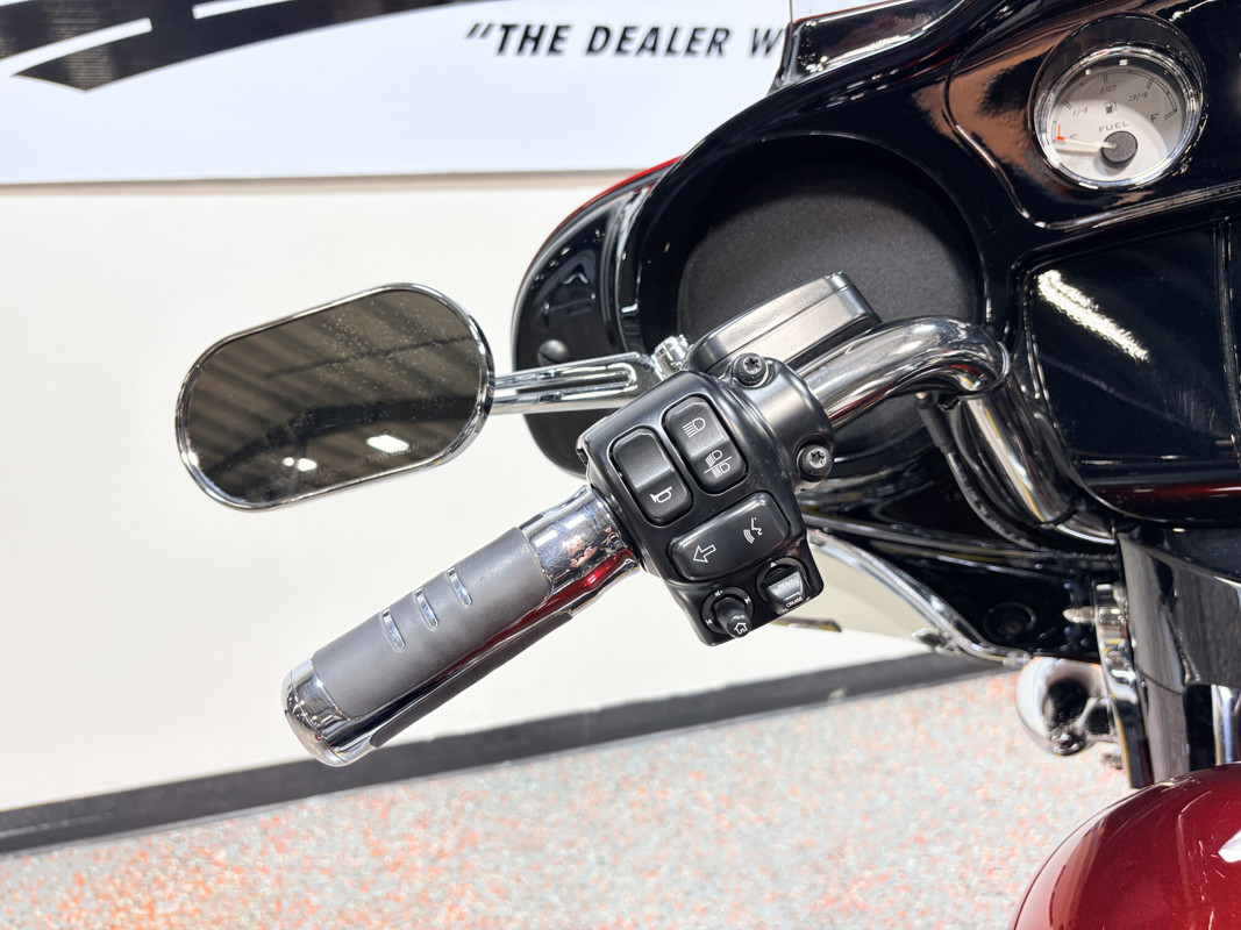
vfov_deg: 53.1
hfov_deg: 67.3
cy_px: 465
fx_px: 932
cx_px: 620
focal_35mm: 26
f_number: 1.6
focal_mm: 5.96
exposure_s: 1/120
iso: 50
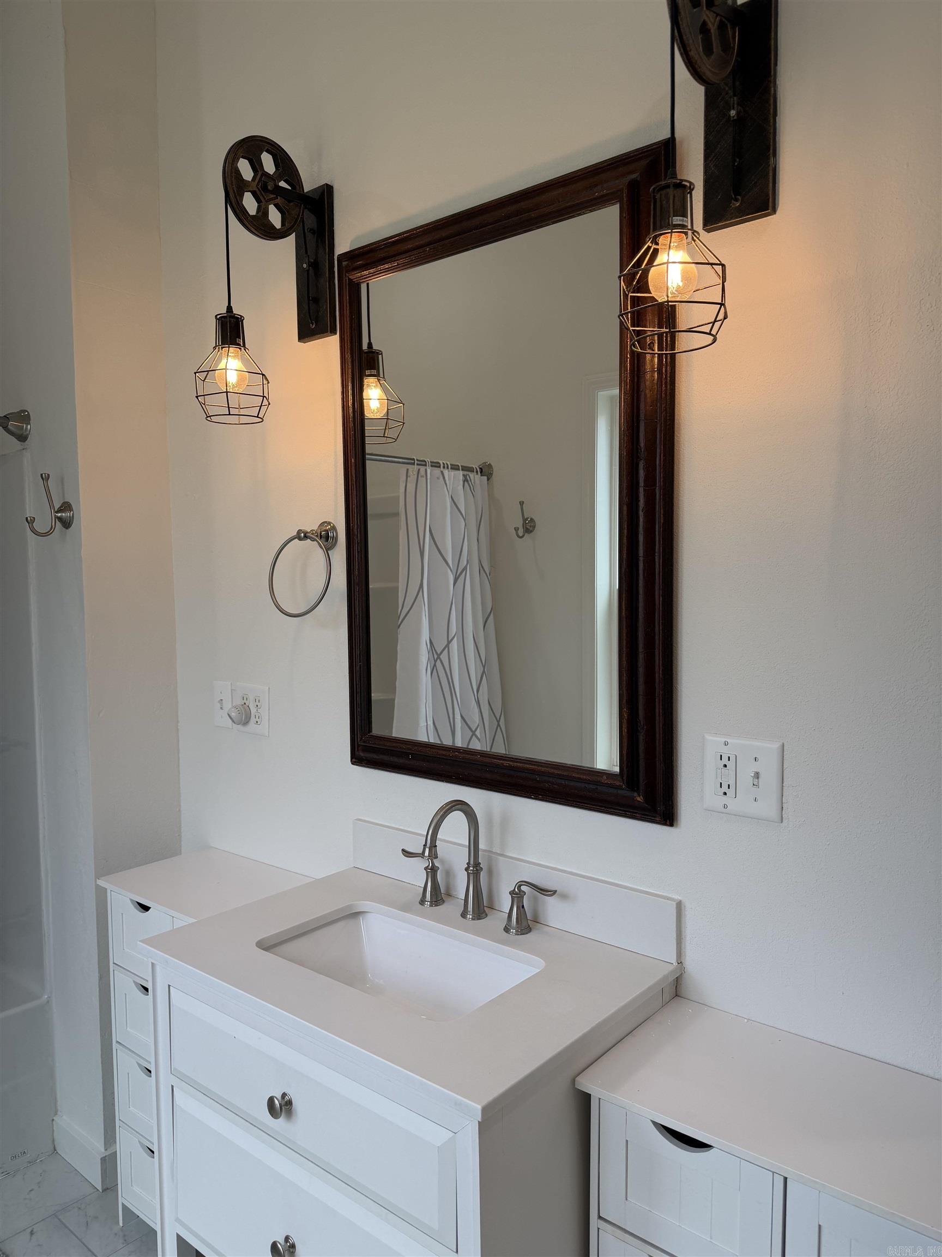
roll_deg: +0.7
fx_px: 871
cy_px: 628
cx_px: 471
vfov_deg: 71.6
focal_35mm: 24
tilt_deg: -3.9
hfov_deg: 56.8
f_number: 1.78
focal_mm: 6.76
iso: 100
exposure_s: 1/521
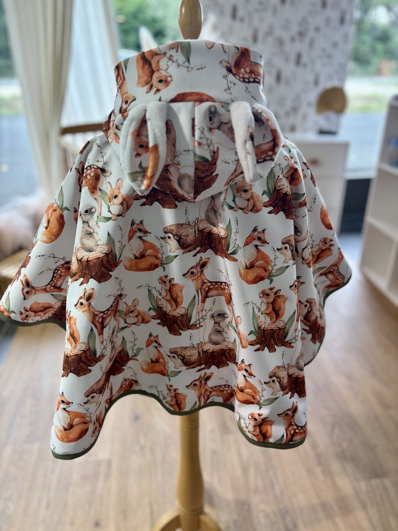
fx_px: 399
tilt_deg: -26.7
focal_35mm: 26
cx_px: 199
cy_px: 266
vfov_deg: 67.3
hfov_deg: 53.1
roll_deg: +0.5
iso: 125
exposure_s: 1/100
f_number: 1.6
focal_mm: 5.96
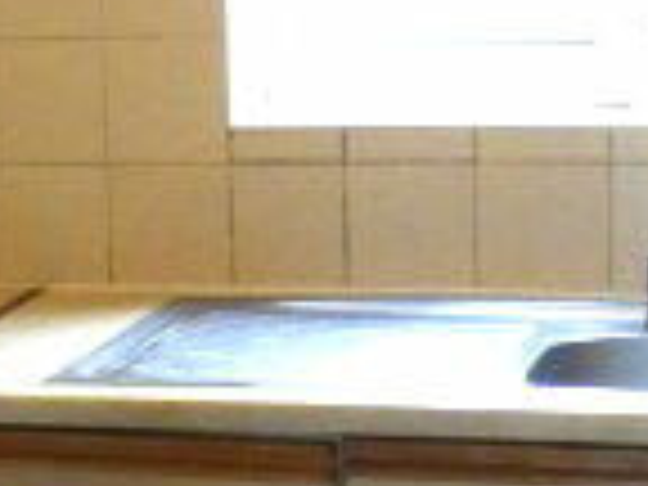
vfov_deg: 10.9
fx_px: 2546
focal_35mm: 136
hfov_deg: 14.3
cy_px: 261
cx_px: -11
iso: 800
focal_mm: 3.6
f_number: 2.8
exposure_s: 1/60
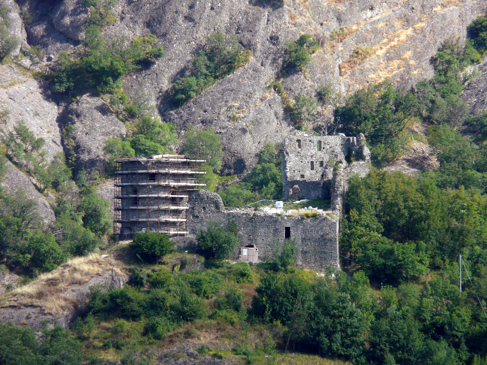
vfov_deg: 3.0
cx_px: 244
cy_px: 182
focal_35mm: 504
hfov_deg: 3.9
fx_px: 7091
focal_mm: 82.8
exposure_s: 1/200
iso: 100
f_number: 5
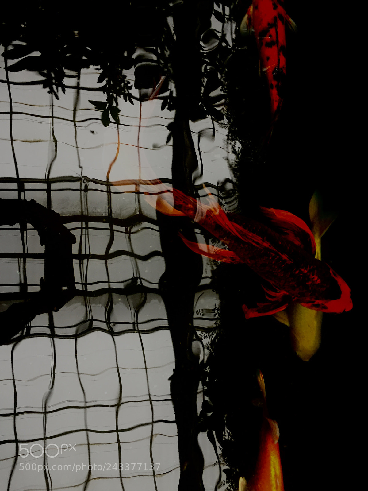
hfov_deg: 48.2
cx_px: 184
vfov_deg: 61.7
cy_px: 246
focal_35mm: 29
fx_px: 411
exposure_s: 1/30
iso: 80
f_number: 2.2
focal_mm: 4.15
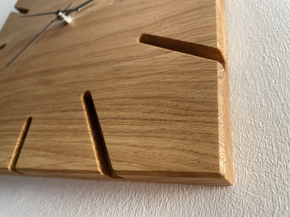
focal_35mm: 26
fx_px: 218
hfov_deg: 67.3
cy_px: 108
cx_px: 145
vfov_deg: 53.1
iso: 200
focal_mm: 4.2
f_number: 1.6
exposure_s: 1/59
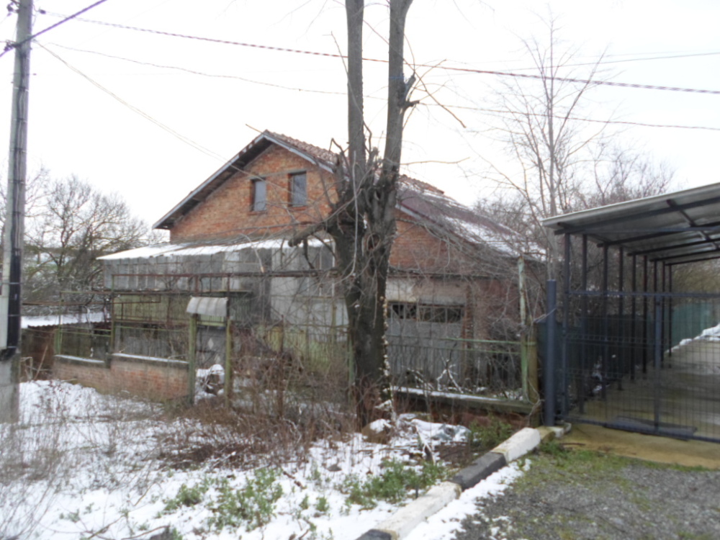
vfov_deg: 54.9
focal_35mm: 25
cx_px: 360
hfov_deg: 69.4
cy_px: 270
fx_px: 520
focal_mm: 4.5
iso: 80
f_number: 2.5
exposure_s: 1/250
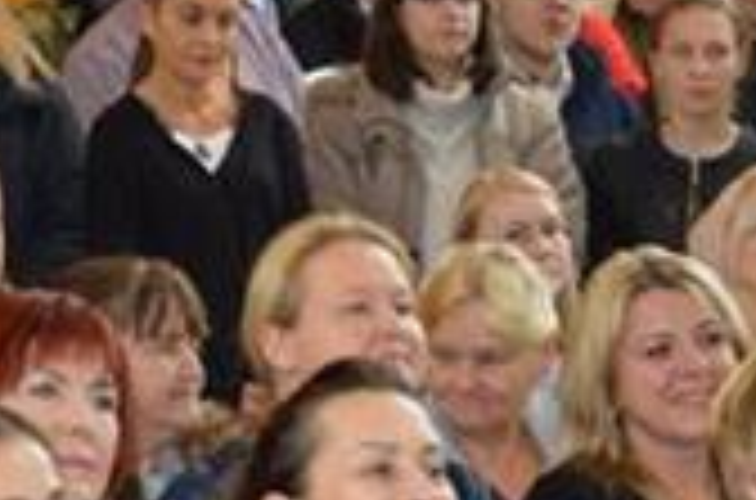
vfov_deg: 4.3
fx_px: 6700
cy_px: 689
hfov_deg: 6.5
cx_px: 346
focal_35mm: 320
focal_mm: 55
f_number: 5.6
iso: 1000
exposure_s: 1/60
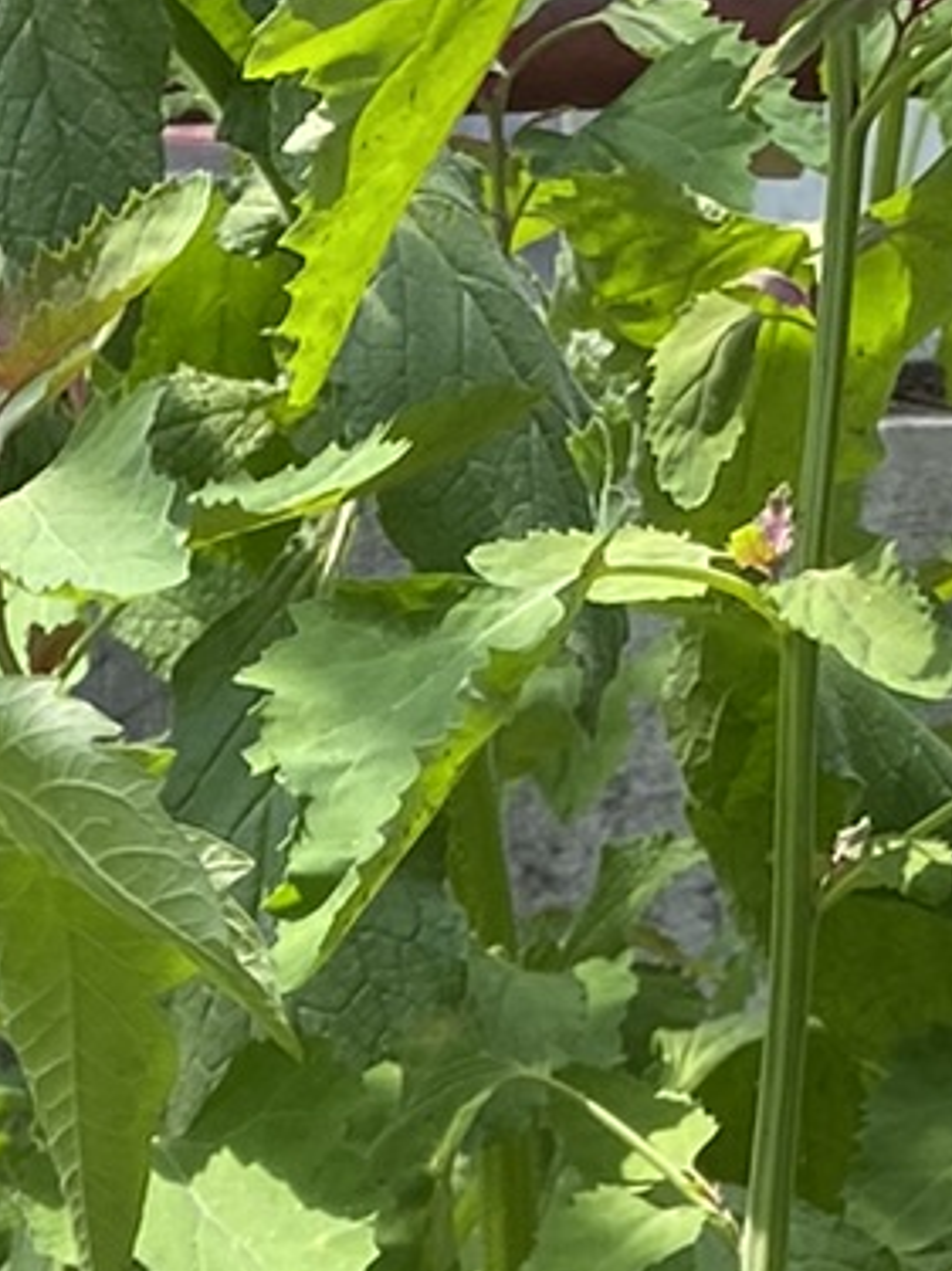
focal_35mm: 142
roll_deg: +3.2
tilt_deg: -27.5
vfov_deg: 12.0
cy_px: 2735
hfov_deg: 10.1
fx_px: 5210
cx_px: -512
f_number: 1.8
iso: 32
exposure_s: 1/489
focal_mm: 4.25
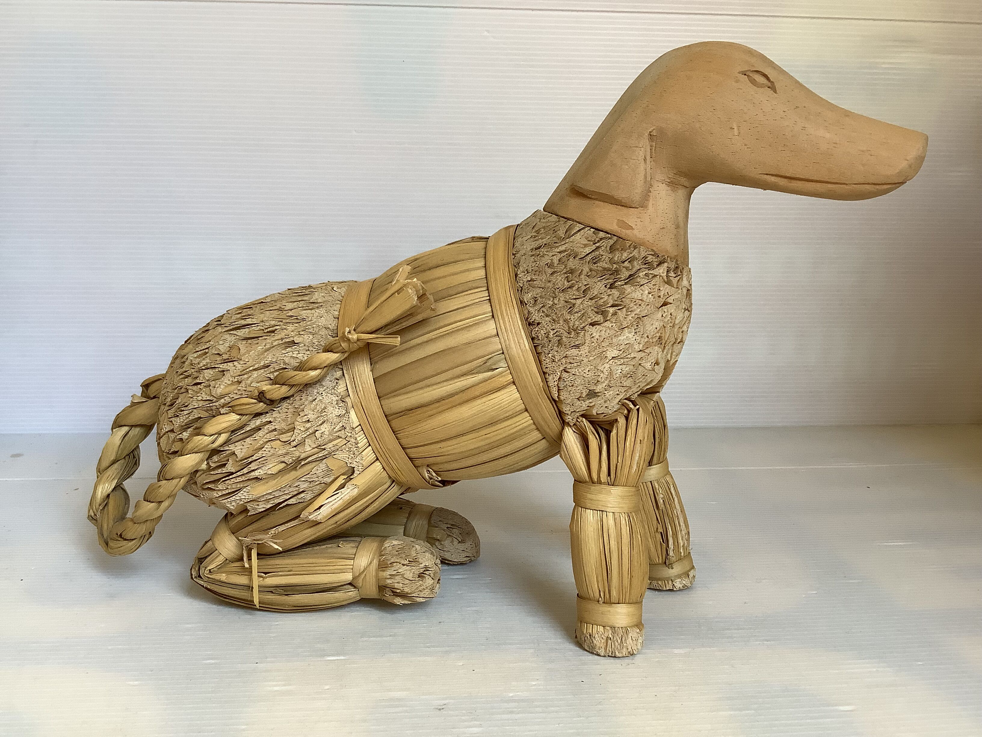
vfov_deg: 45.4
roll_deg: +0.0
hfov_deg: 58.4
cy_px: 368
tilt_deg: -9.7
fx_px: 879
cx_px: 491
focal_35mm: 31
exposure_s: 1/50
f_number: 2.4
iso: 80
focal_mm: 3.3
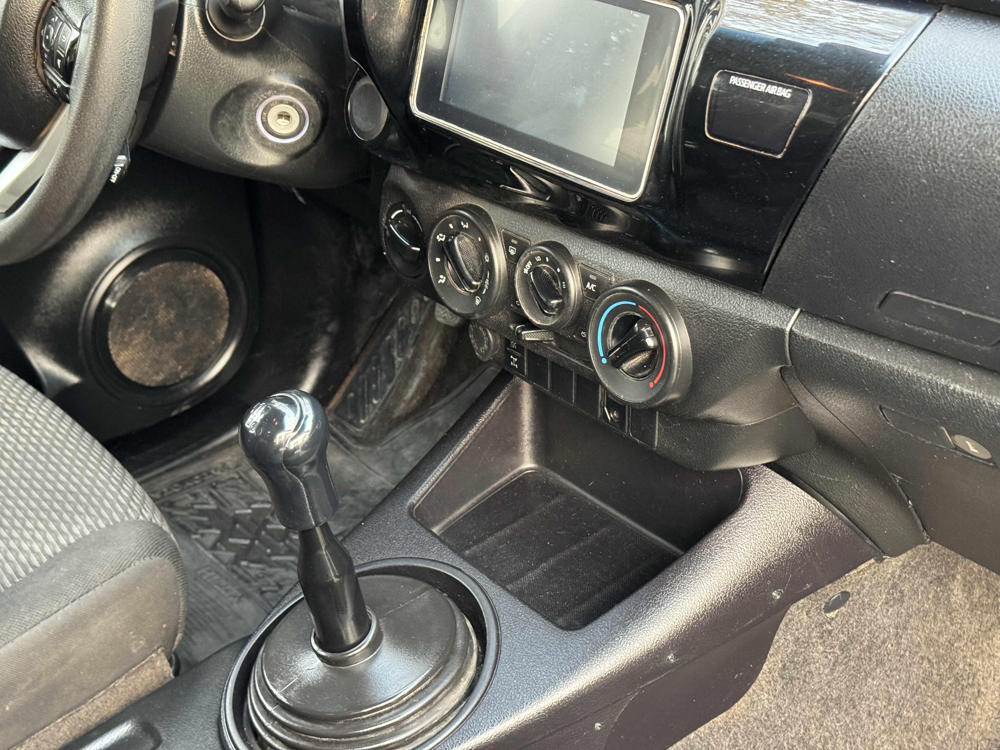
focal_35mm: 48
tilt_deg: -29.8
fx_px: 1387
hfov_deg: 39.7
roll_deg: +4.9
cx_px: 500
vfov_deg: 30.3
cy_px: 375
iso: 500
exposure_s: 1/40
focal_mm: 6.76
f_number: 1.78
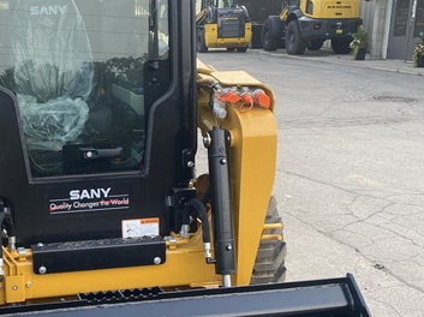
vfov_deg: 24.7
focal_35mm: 59
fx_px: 722
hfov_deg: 31.9
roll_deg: -0.2
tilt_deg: -14.6
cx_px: 86
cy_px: 210
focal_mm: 4.25
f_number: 1.8
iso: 32
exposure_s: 1/122
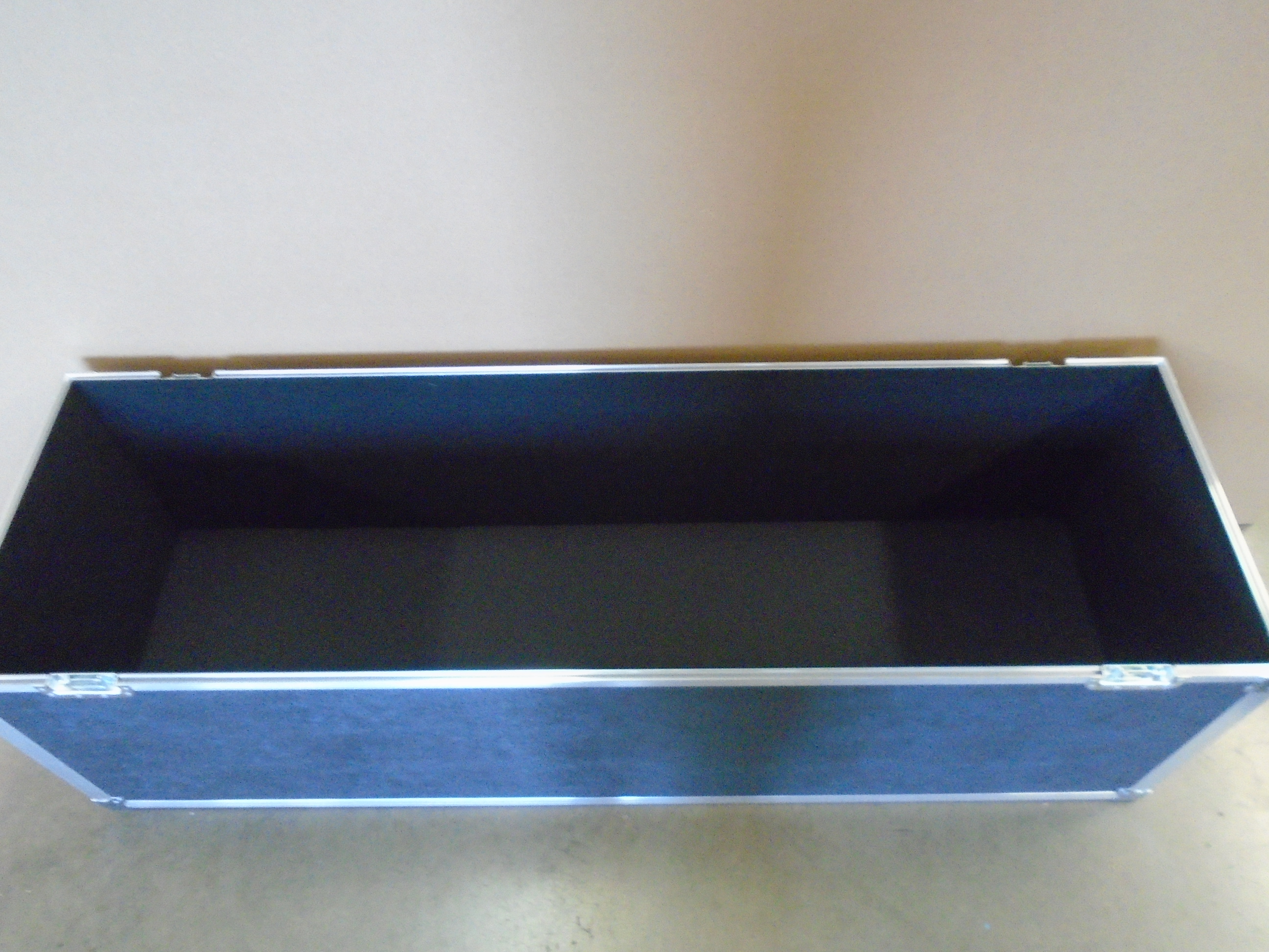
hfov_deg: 67.3
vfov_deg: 53.1
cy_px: 476
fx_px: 953
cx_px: 634
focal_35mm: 26
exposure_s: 1/20
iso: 800
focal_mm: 4.6
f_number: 3.2
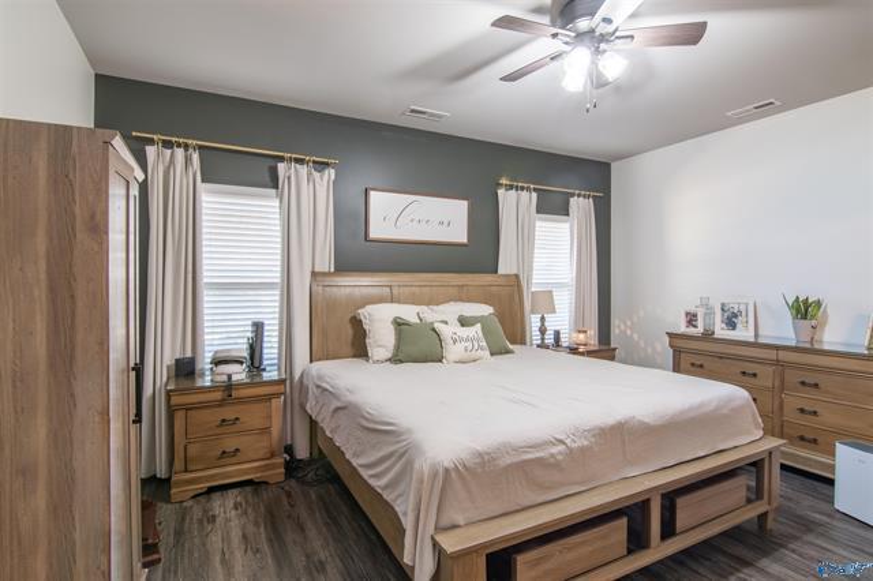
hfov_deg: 95.0
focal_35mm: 16
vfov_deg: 72.0
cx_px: 436
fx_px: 400
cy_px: 290
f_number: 8
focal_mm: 11
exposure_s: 1/10
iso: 200
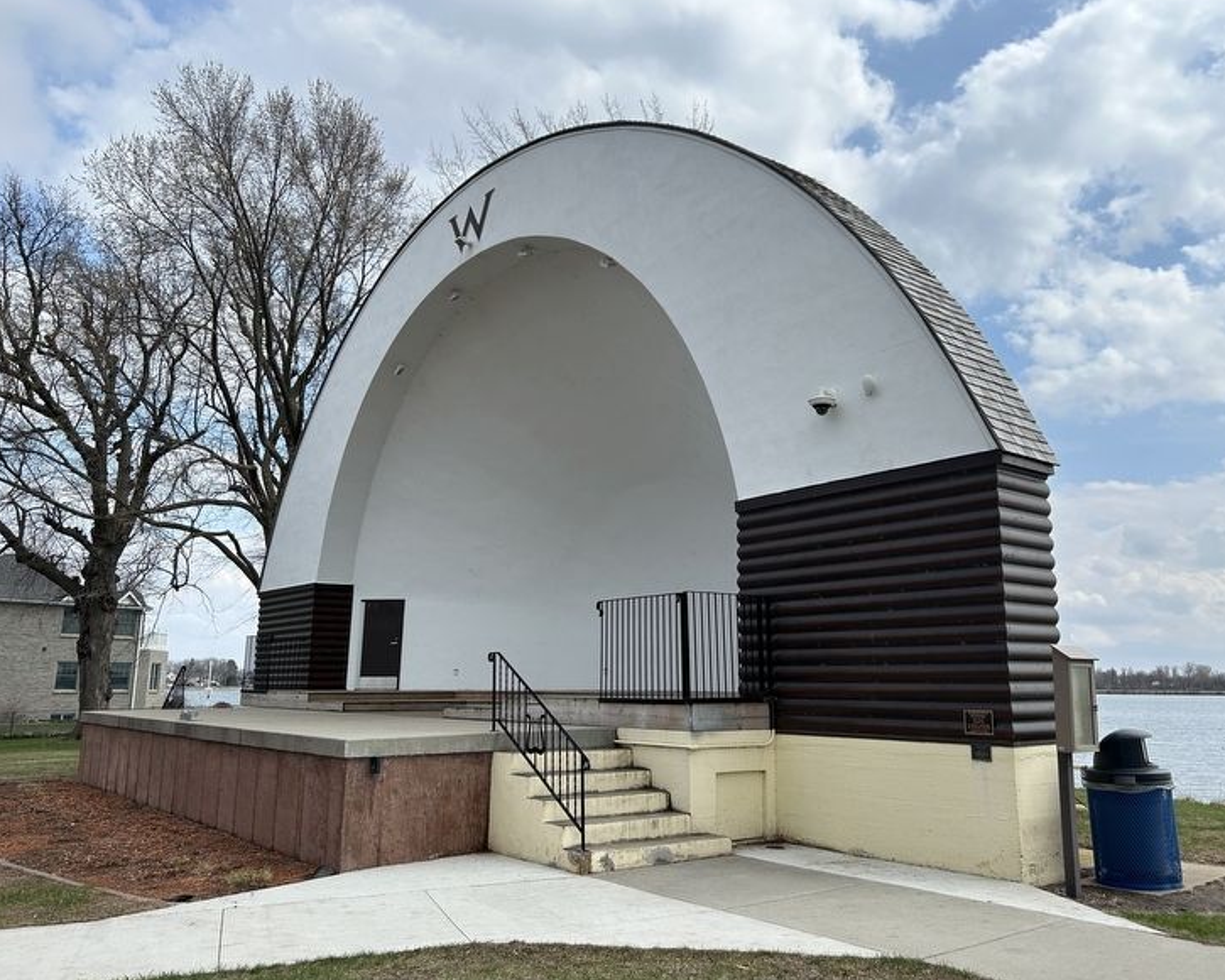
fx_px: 1015
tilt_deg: +10.3
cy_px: 492
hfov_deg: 62.2
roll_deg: -0.3
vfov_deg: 51.5
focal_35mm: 28
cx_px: 615
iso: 50
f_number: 1.5
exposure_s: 1/2915
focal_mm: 5.7
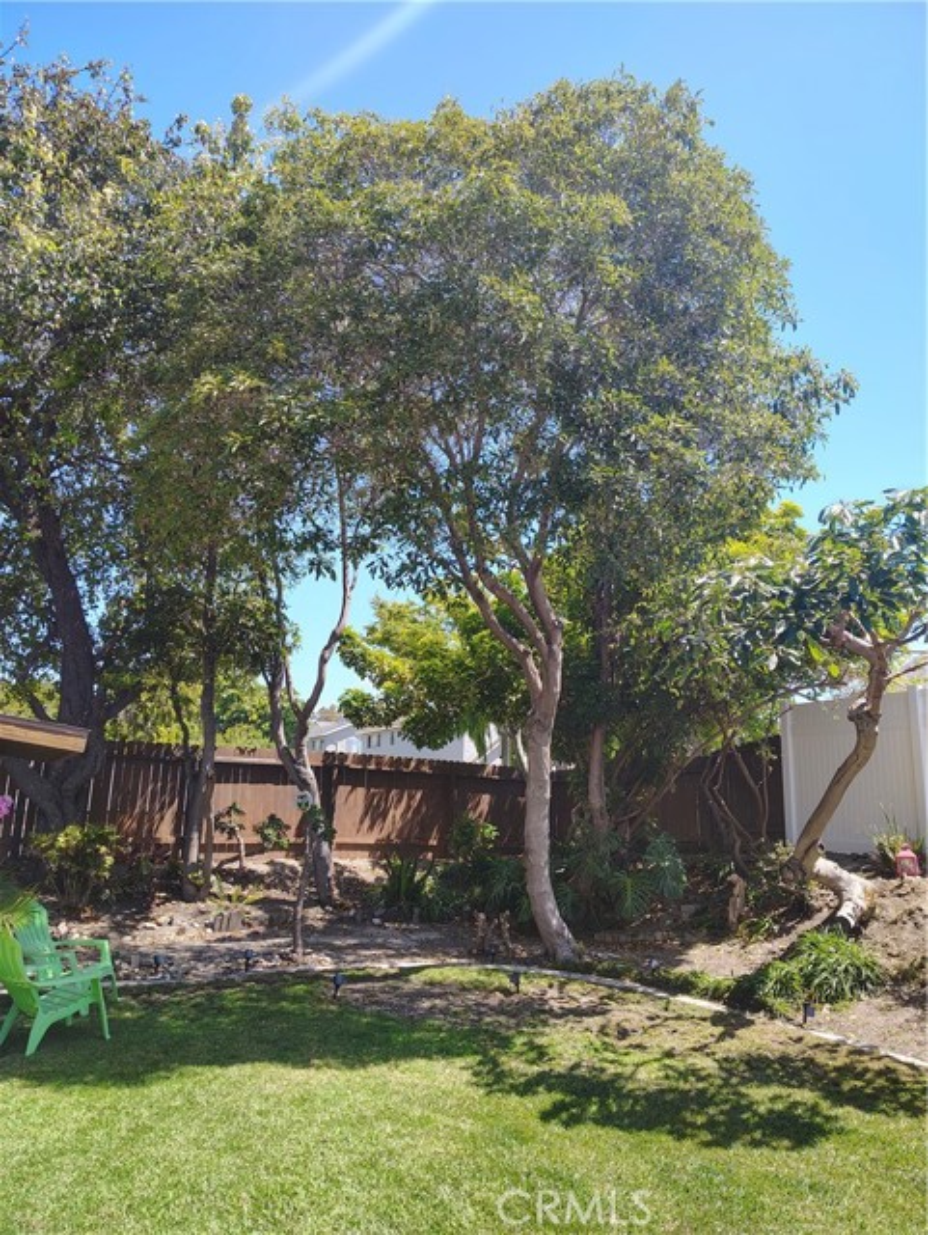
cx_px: 464
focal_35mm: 24
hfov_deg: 56.9
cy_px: 618
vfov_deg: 71.6
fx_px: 857
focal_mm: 5.56
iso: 100
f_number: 1.8
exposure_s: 1/393
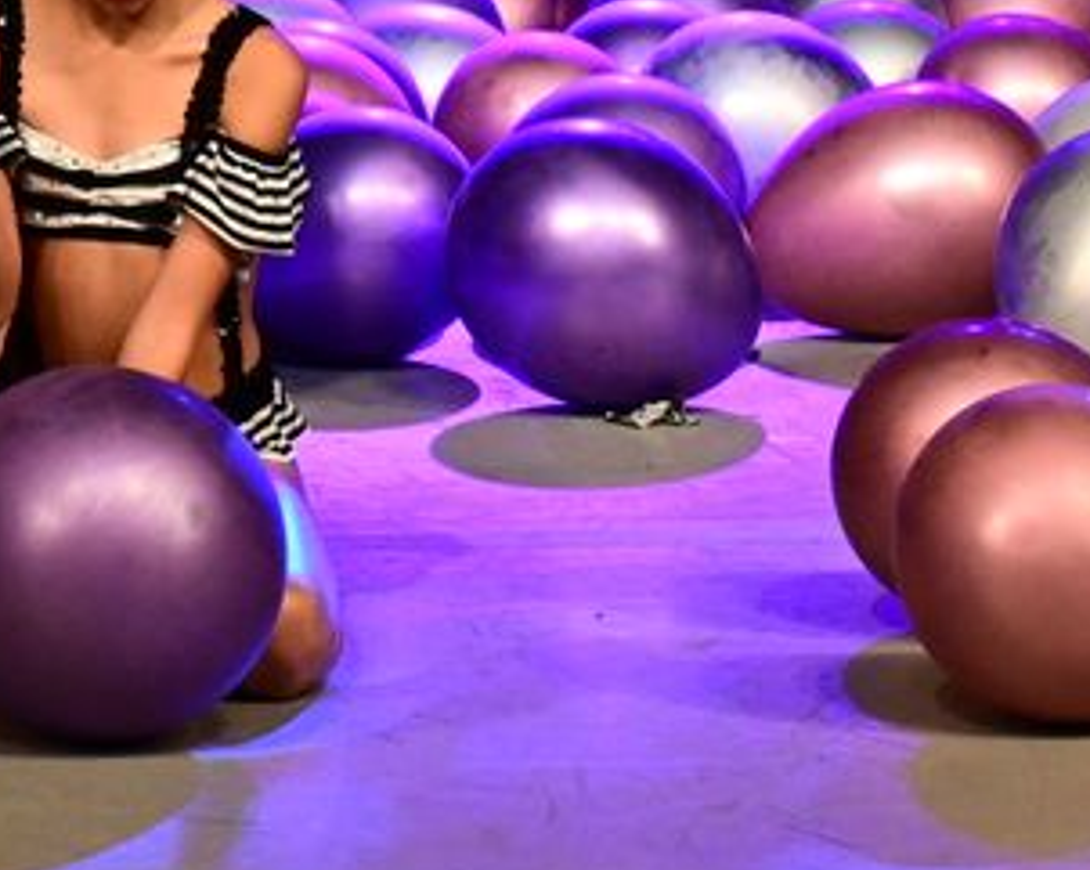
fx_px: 6768
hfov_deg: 8.9
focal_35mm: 210
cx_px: -805
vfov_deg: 7.1
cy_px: -856
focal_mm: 45
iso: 3200
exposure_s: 1/200
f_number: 7.1
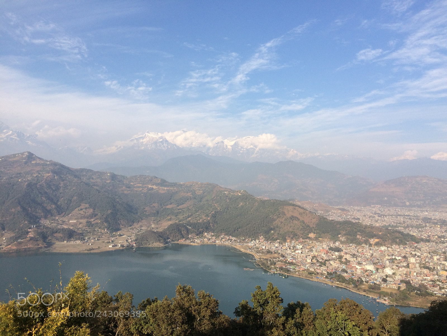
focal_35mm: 29
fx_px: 374
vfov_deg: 48.2
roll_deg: -0.4
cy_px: 168
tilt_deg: +2.7
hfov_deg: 61.7
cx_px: 224
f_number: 2.2
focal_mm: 4.15
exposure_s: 1/1953
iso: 32
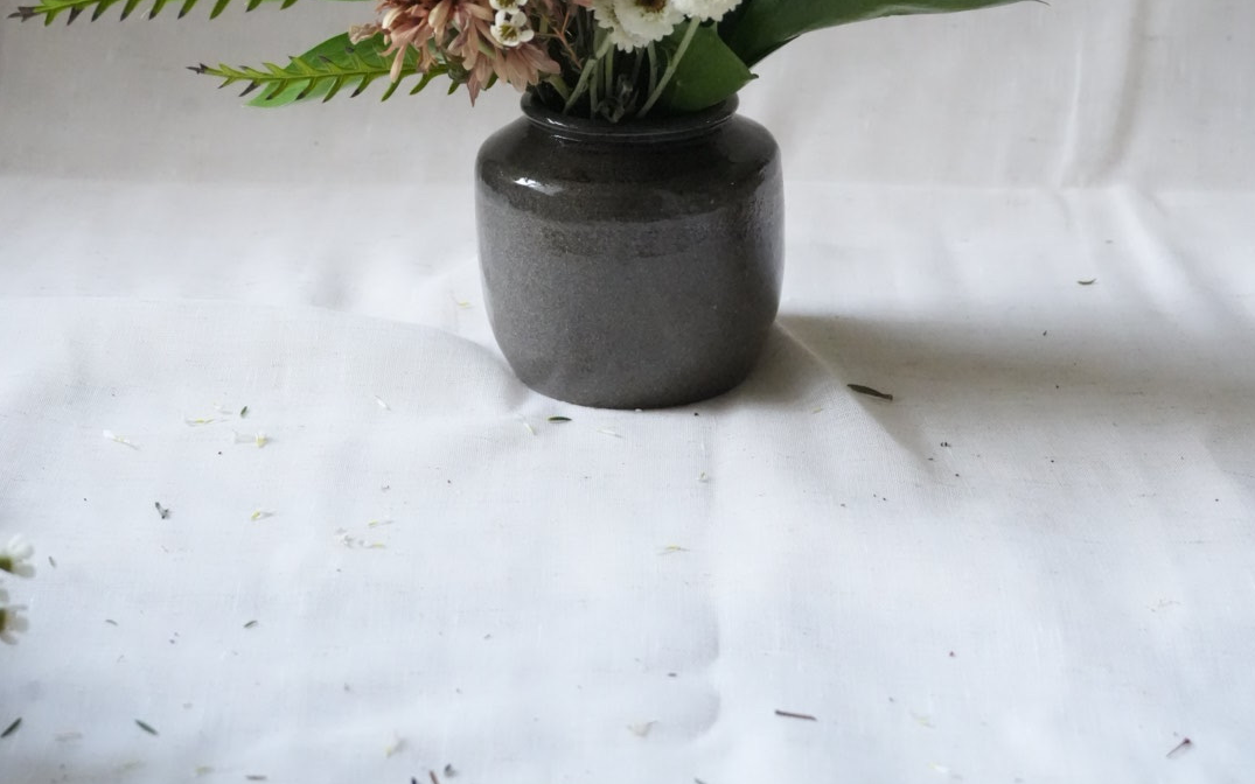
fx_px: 3147
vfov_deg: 14.0
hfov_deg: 22.6
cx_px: 629
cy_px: -15
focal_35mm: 92
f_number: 8
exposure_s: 1/200
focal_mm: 60
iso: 16000
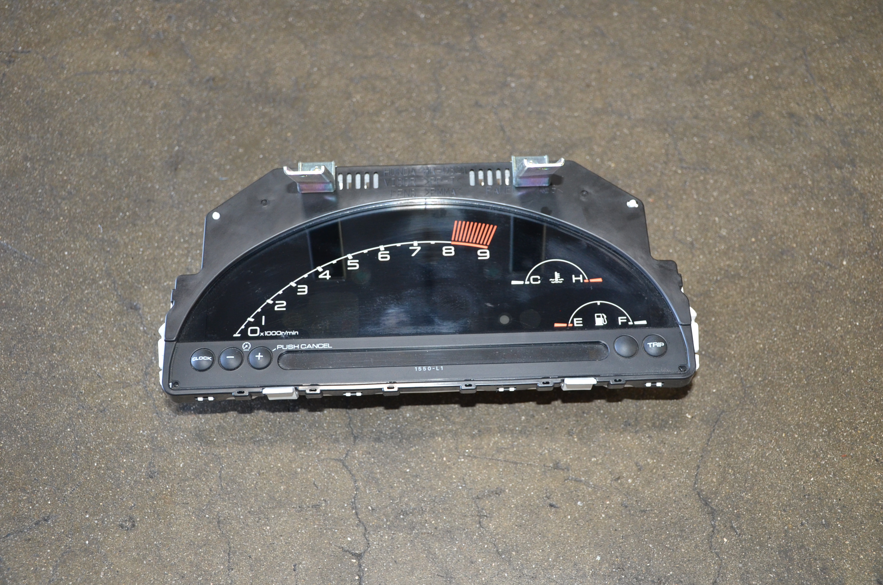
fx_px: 1101
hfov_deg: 43.7
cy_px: 292
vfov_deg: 29.7
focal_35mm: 45
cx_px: 442
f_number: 4
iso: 800
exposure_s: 1/60
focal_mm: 30
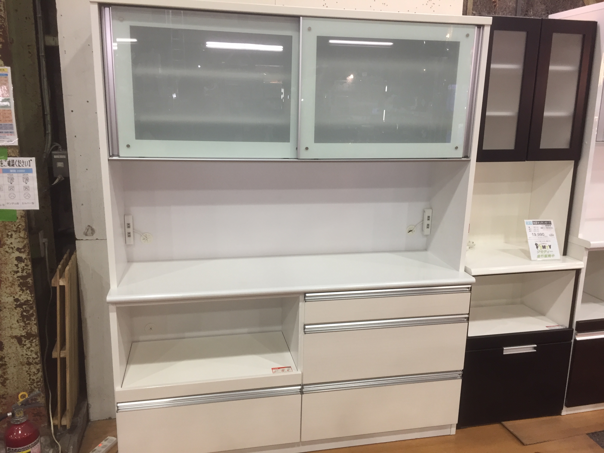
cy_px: 226
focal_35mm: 29
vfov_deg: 48.2
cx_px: 302
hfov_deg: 61.7
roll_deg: -2.1
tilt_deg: -10.3
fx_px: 506
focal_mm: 4.15
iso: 80
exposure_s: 1/30
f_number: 2.2
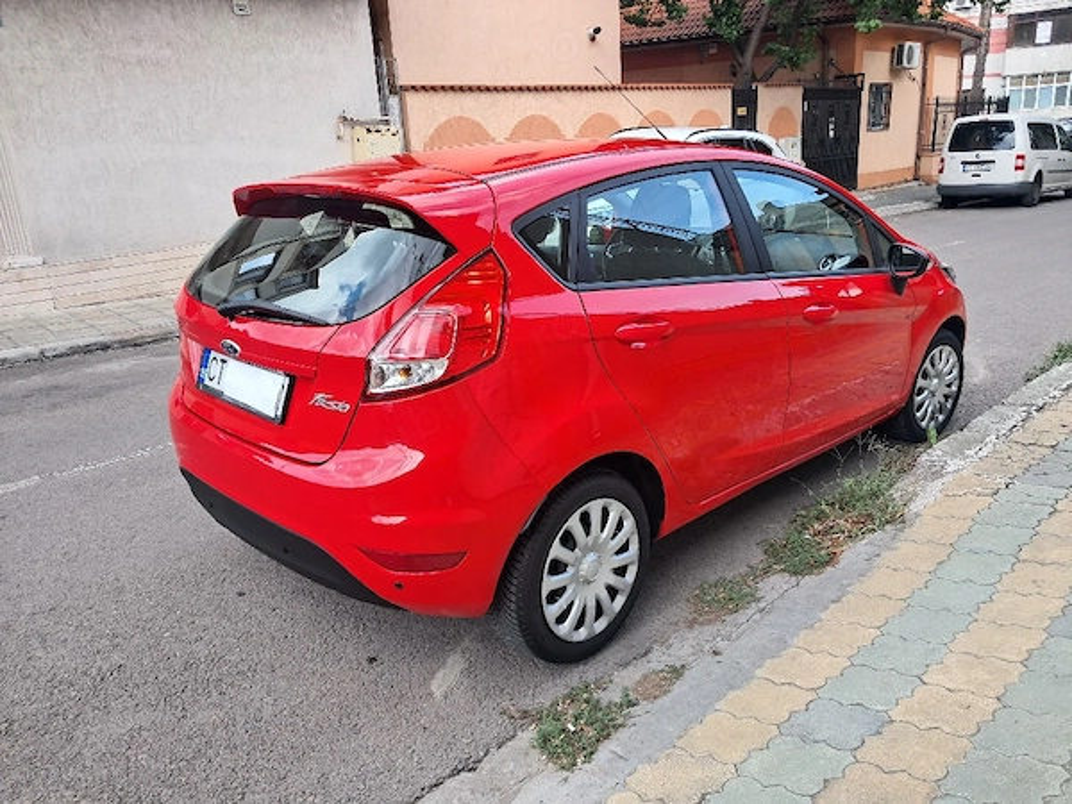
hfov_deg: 65.3
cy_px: 402
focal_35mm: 27
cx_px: 536
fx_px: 836
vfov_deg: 51.4
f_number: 1.8
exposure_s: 1/100
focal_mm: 4
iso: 50
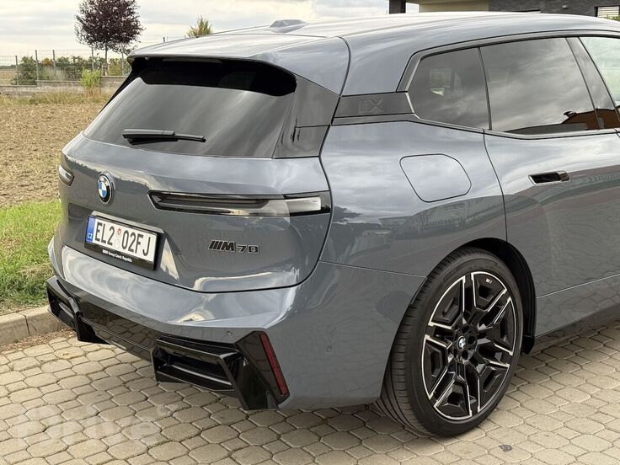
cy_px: 232
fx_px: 860
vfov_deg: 30.3
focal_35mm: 48
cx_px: 310
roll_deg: +0.0
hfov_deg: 39.7
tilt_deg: -9.6
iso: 100
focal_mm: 6.76
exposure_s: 1/270
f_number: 1.78
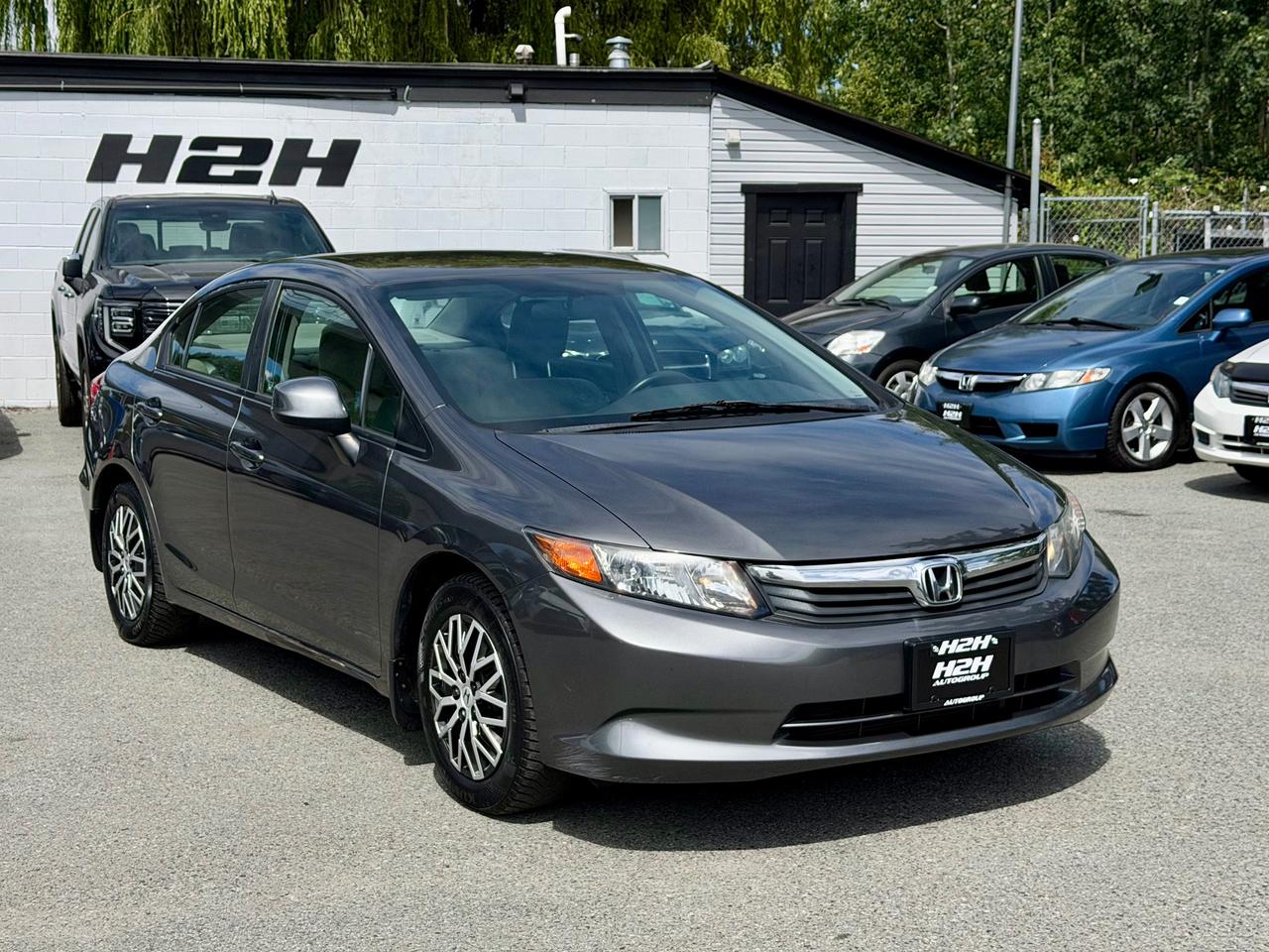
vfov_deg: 30.3
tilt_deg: -6.8
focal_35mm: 48
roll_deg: -0.2
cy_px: 476
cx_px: 634
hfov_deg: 39.7
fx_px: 1760
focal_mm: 6.76
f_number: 1.78
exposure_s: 1/8772
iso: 100
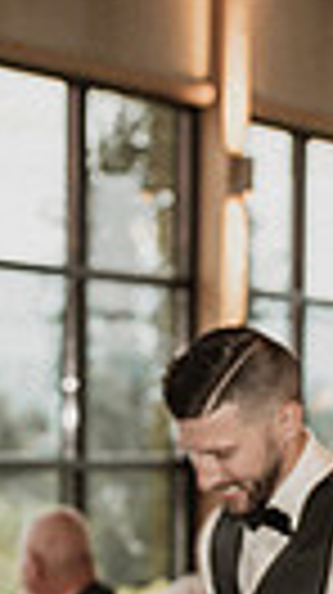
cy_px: 799
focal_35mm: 230
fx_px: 3620
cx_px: 576
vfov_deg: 9.2
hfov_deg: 5.2
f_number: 2.8
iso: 800
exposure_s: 1/100
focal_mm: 50
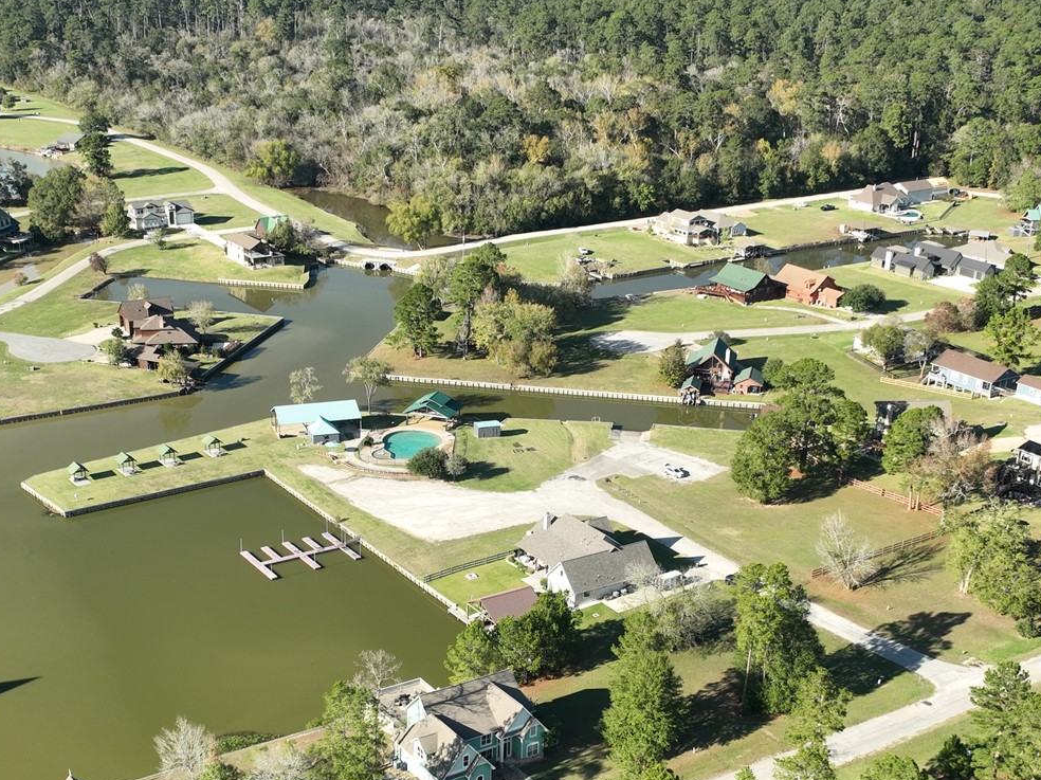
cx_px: 447
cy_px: 598
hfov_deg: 38.1
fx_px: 1503
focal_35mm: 50
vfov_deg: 28.6
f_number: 2.8
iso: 130
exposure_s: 1/500
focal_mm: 12.29
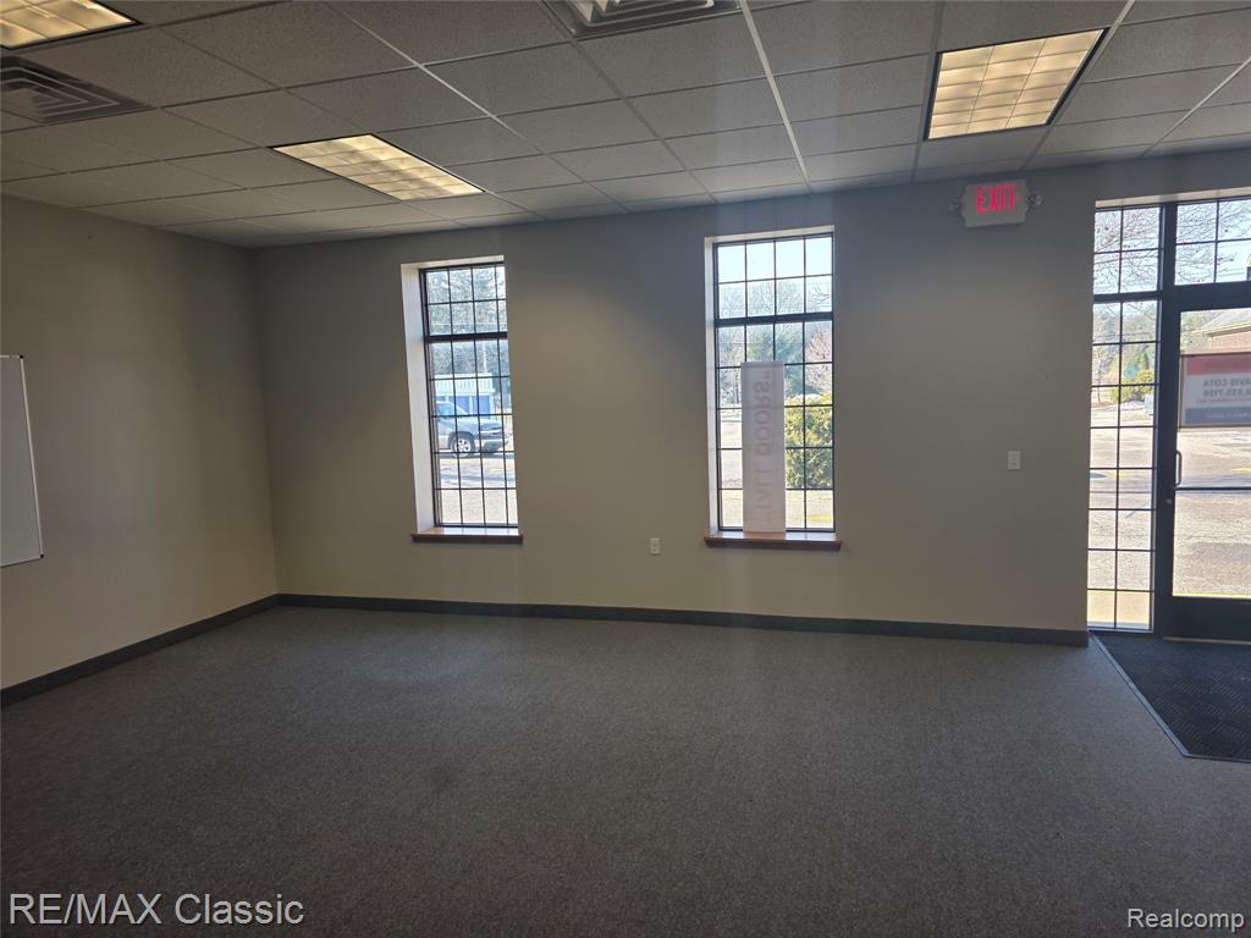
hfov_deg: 73.9
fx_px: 831
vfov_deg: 58.9
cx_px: 626
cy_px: 469
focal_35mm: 23
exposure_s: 1/120
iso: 50
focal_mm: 6.3
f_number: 1.7
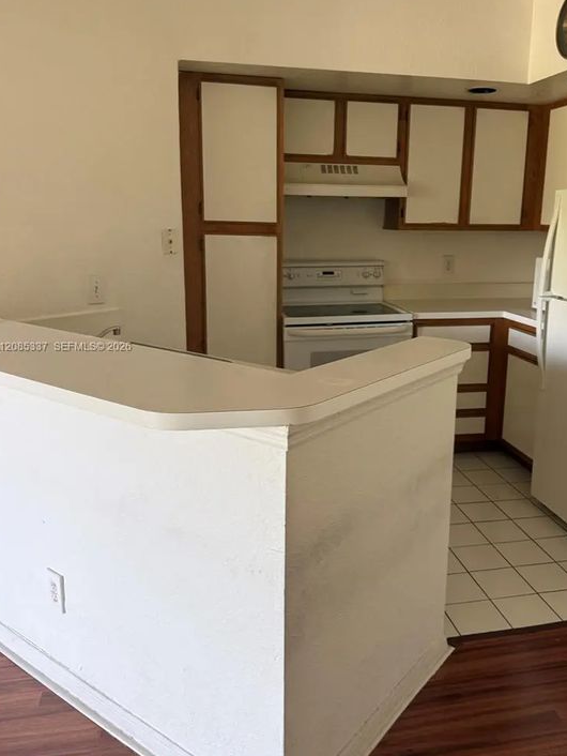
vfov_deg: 61.6
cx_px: 333
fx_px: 633
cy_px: 347
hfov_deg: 48.0
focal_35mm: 29
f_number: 1.78
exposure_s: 1/60
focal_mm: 6.76
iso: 250
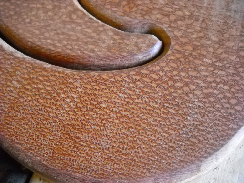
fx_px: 289
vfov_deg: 35.1
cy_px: 92
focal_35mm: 41
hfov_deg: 45.8
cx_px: 122
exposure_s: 1/44
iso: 800
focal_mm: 6.7
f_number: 3.1
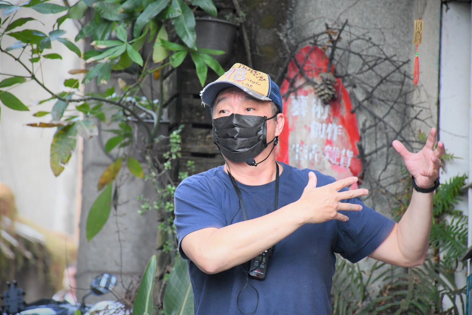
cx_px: 236
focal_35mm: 210
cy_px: 158
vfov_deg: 6.5
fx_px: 2753
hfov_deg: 9.8
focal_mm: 140
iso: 1800
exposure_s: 1/250
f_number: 5.6
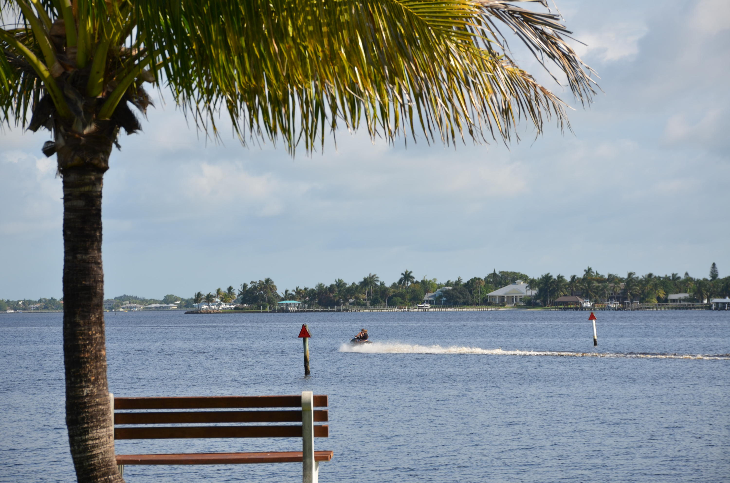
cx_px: 365
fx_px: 2884
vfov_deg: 9.6
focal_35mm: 142
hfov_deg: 14.4
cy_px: 242
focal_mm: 95
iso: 100
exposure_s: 1/250
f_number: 8
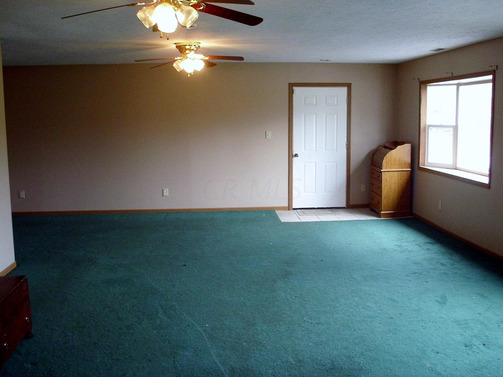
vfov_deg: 37.7
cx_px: 252
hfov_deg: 49.0
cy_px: 188
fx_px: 552
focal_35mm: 38
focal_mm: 6.3
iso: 400
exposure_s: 1/60
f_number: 2.9
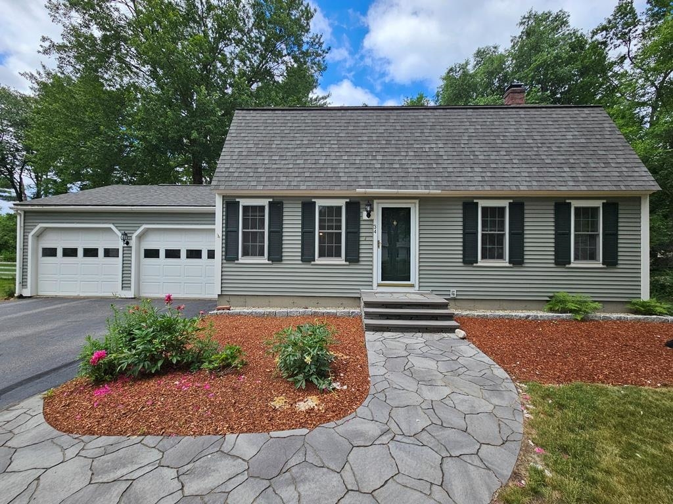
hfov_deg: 106.2
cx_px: 336
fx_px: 253
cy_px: 252
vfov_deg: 89.9
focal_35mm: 13
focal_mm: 2.2
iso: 50
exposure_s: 1/1087
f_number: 2.2
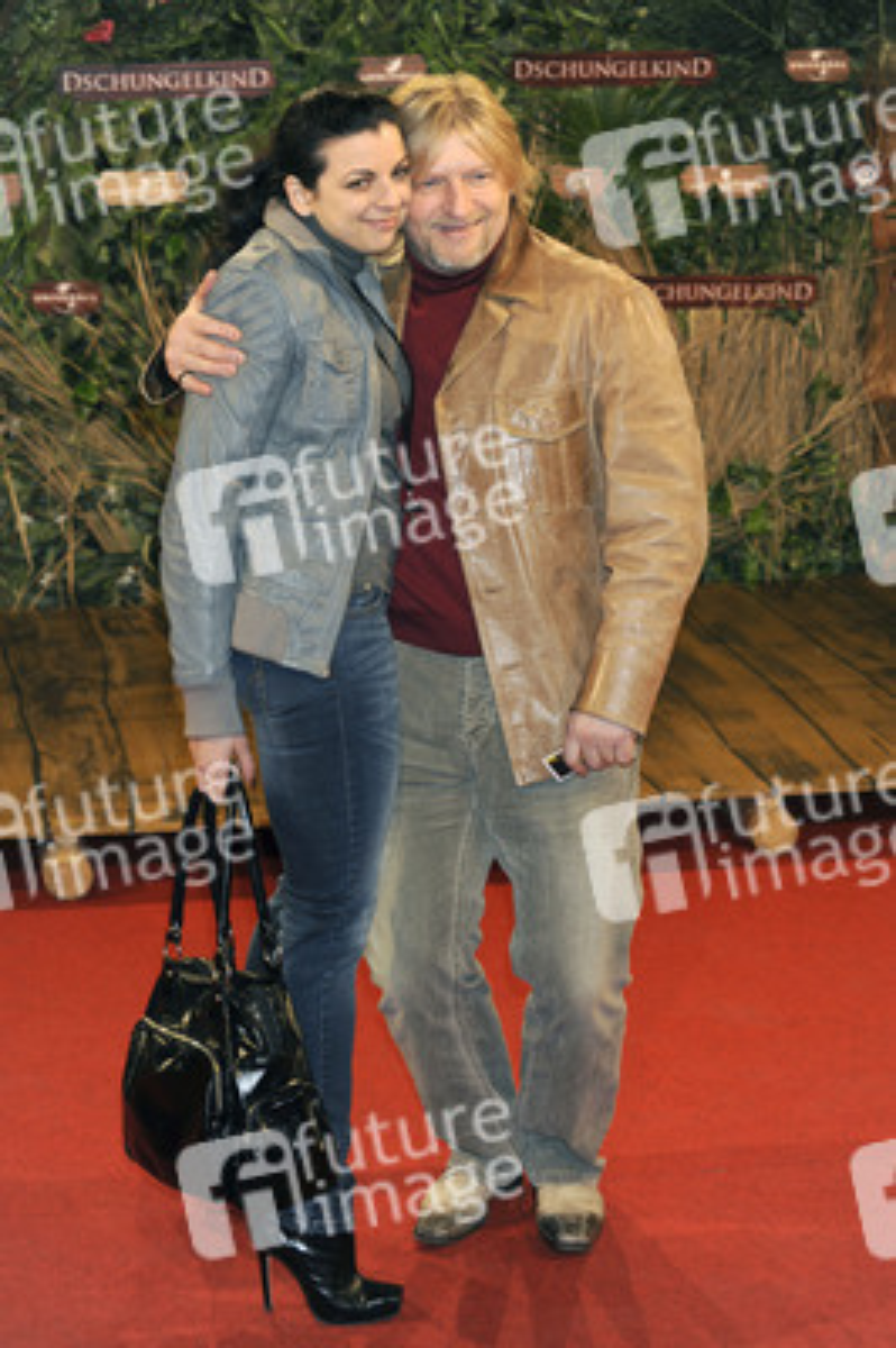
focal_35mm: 70
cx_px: 448
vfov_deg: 28.9
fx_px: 2618
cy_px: 674
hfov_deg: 19.4
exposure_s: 1/160
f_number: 5.6
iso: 640
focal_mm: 70
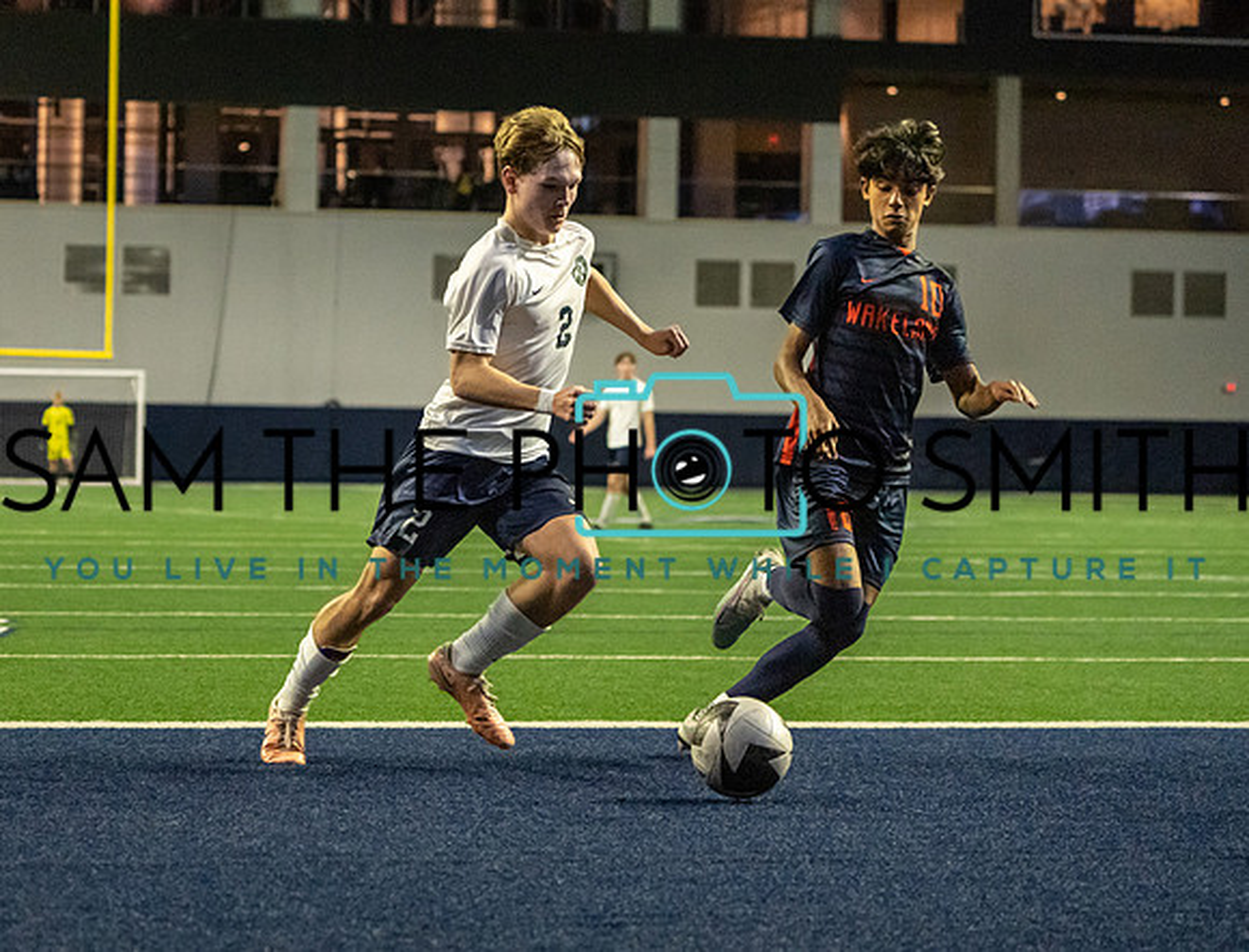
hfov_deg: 14.1
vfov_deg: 10.8
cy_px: 402
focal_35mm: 139
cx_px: 424
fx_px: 5034
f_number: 4.5
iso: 10000
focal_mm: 100
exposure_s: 1/1000
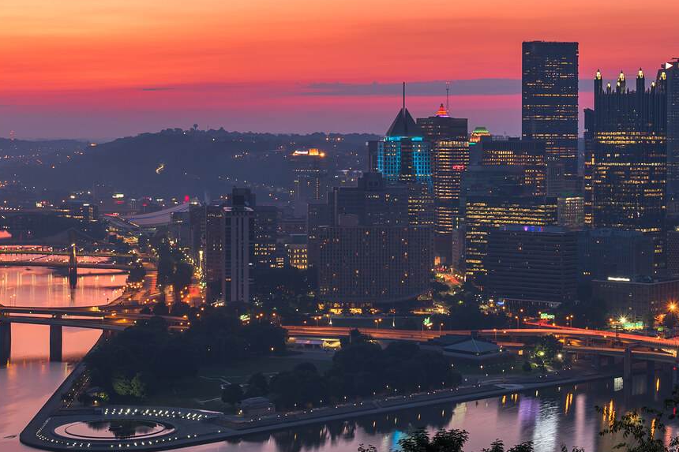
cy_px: 176
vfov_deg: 16.2
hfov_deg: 24.2
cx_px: 324
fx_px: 1584
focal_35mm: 84
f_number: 11
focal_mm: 38
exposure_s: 2
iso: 64
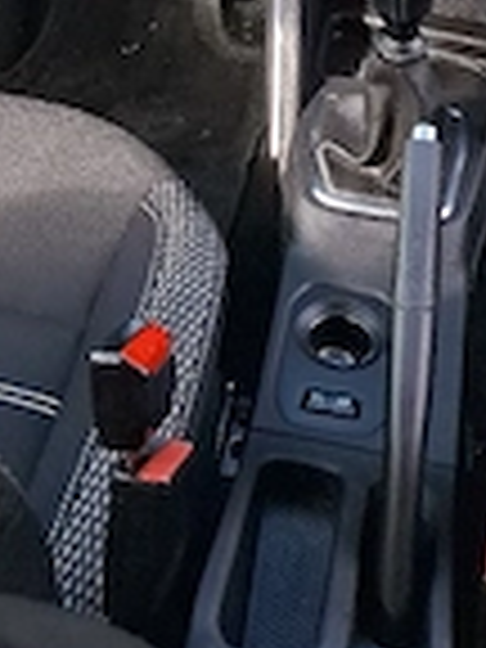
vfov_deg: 26.0
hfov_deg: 22.8
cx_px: 140
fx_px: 1198
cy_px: -184
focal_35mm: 64
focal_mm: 5.54
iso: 50
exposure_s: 1/156
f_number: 1.8
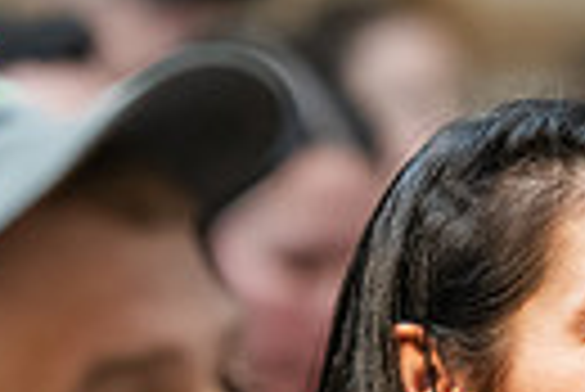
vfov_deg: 1.7
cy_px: 683
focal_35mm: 802
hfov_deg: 2.6
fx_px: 13047
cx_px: 590
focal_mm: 180
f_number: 3.2
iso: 1600
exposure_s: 1/200
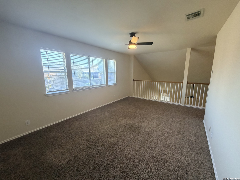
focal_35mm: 14
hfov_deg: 102.1
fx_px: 97
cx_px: 120
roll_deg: +1.6
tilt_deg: -8.9
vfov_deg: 85.7
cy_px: 90
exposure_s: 1/100
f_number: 2.2
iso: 320
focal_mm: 2.22
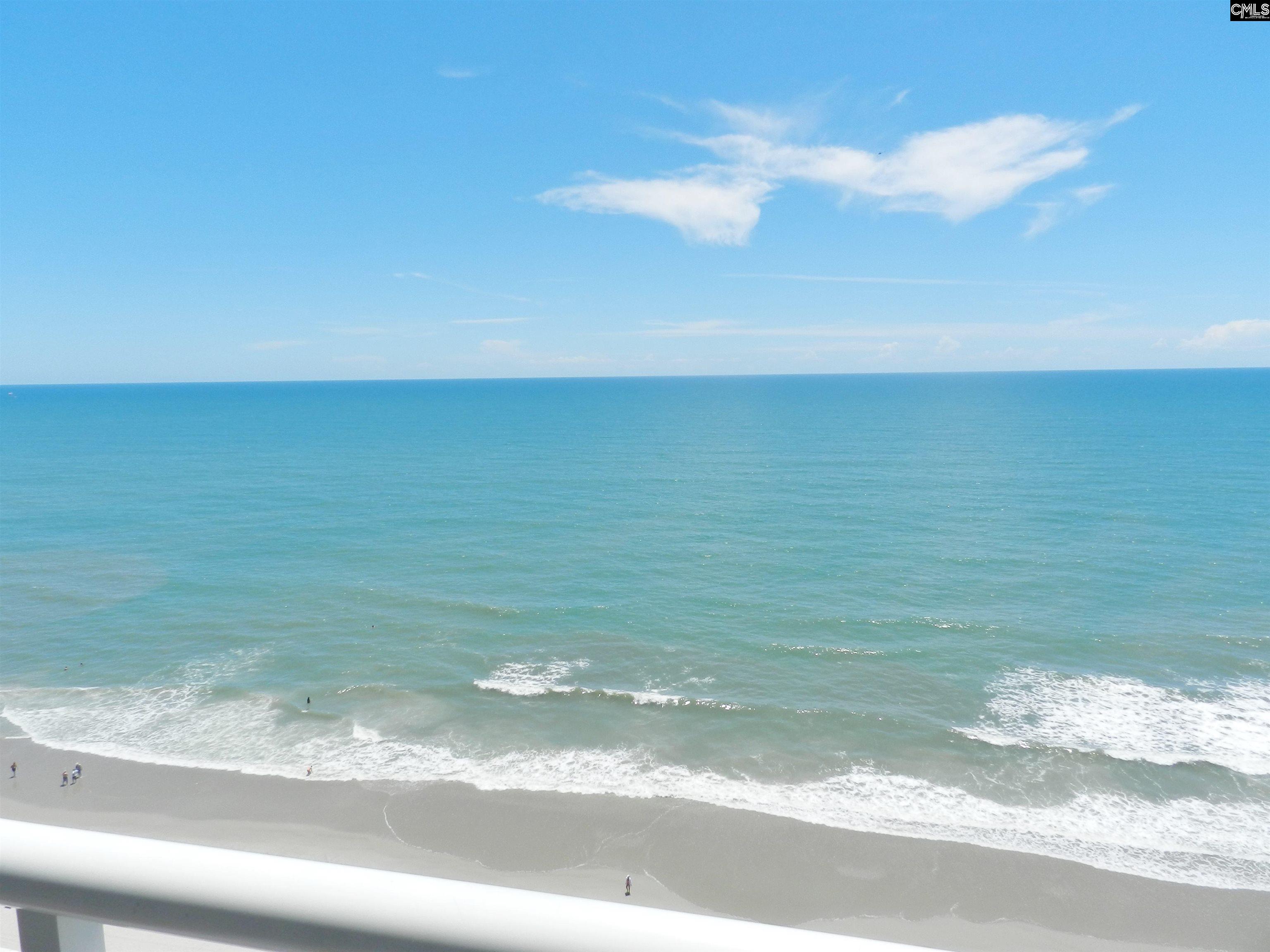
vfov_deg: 58.9
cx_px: 635
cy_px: 476
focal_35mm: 23
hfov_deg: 73.9
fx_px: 844
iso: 160
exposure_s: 1/800
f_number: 5
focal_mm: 4
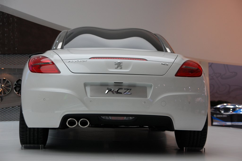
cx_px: 121
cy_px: 80
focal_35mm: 90
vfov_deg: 15.2
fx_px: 604
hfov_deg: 22.6
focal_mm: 60
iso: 400
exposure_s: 1/200
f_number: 5.3
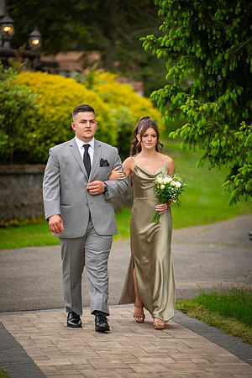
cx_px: 126
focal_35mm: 190
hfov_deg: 7.2
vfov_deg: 10.8
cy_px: 189
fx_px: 1995
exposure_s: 1/320
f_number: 2.8
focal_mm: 190
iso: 100
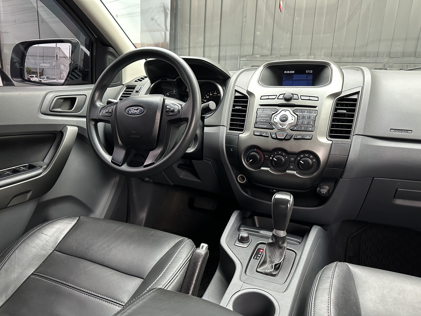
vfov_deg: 56.8
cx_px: 210
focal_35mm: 24
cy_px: 158
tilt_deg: -13.9
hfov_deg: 71.6
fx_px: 292
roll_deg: -2.8
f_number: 1.78
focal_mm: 6.86
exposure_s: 1/60
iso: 400
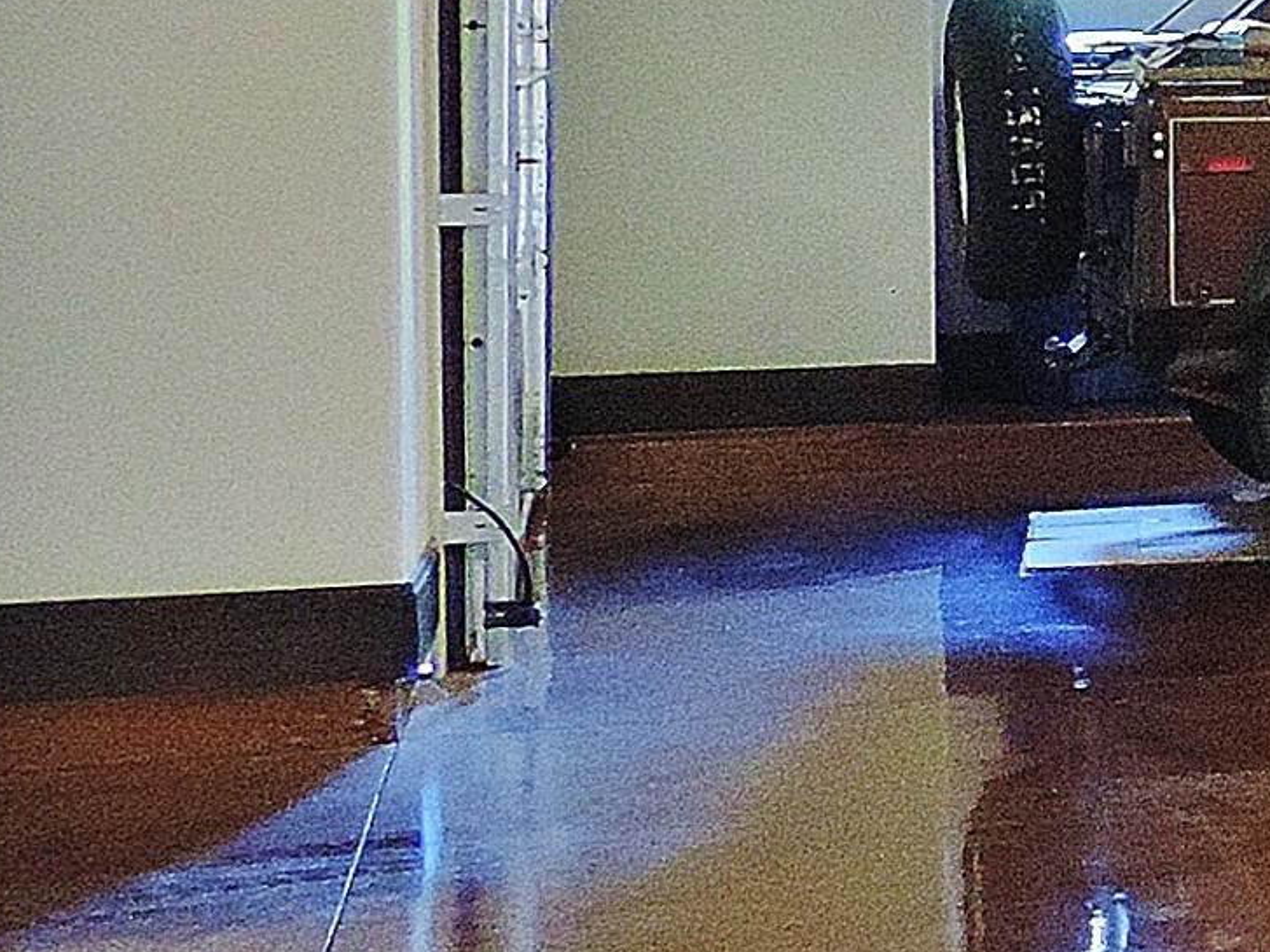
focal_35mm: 99
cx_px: 2234
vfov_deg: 14.8
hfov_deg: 16.7
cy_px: 72
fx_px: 3632
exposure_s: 1/15
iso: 800
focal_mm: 4.3
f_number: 3
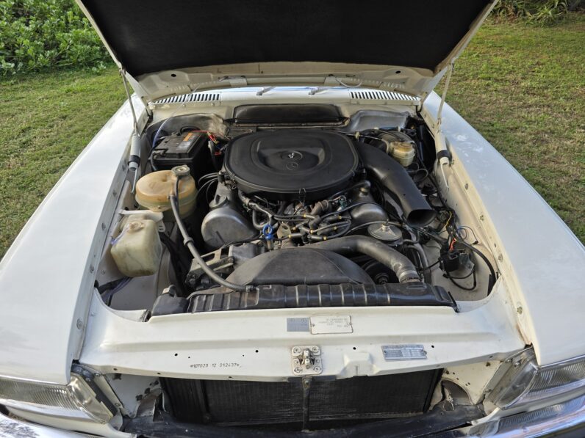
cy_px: 219
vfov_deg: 58.9
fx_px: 389
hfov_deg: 73.9
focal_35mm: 23
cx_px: 292
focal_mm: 6.3
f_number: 1.7
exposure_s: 1/180
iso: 64
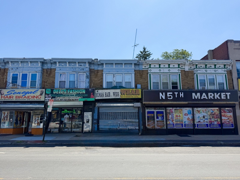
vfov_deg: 56.8
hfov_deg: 71.6
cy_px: 90
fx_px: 166
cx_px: 120
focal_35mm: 24
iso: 80
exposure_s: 1/4405
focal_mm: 6.76
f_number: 1.78
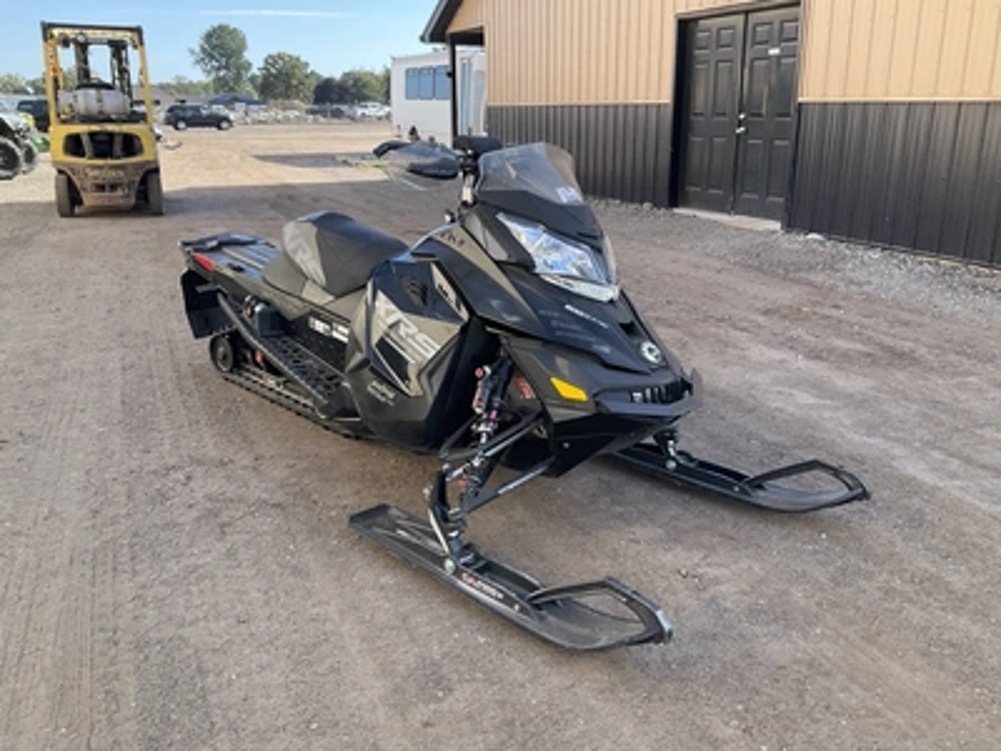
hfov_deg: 61.7
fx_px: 839
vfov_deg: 48.2
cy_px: 376
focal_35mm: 29
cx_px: 500
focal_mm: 3
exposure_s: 1/287
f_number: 1.8
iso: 25
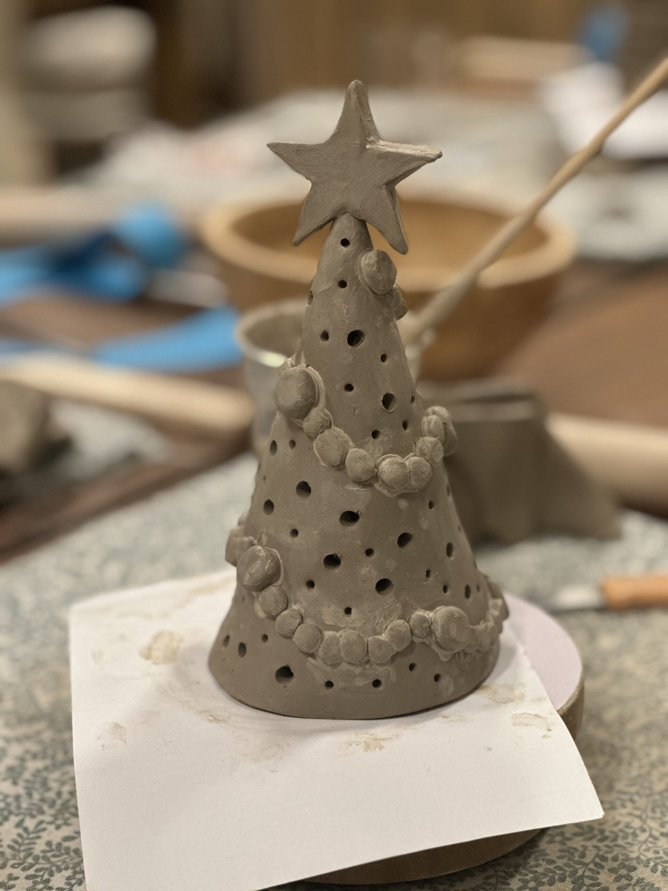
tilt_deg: -19.7
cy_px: 446
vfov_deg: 25.3
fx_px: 1981
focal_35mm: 77
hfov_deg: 19.1
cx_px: 334
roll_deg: -0.5
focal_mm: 9
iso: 320
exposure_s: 1/33
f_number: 2.8
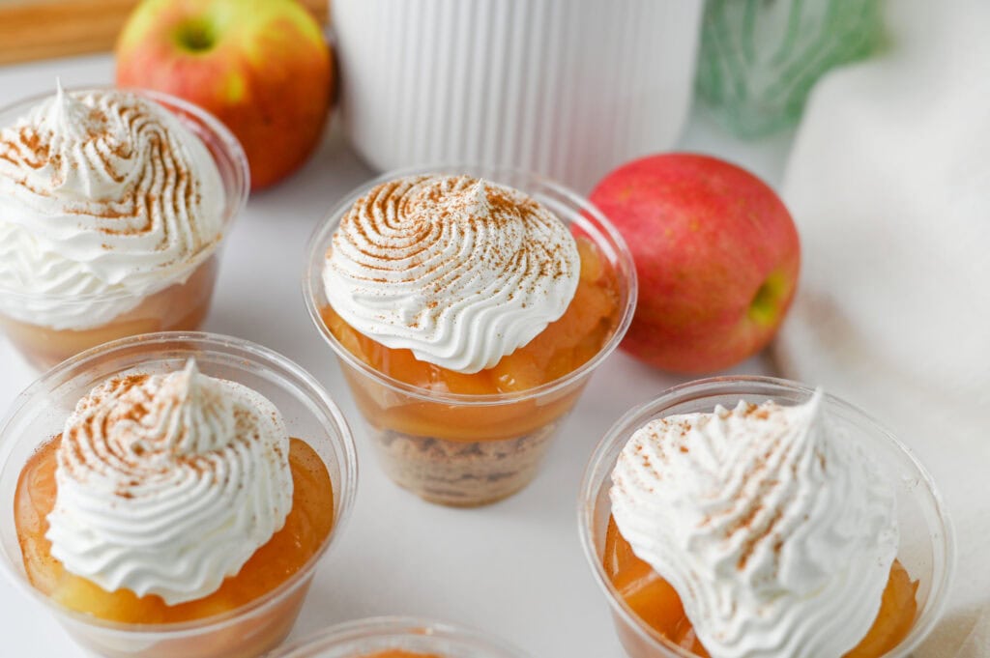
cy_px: 329
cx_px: 495
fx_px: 1374
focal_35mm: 50
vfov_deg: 26.9
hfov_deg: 39.6
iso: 125
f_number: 4
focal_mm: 50
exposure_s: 1/100
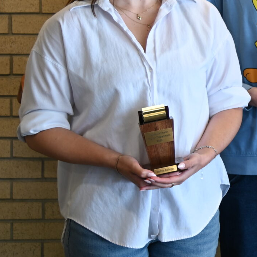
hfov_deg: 13.9
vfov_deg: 14.9
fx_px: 974
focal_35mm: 116
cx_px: 414
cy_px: 25
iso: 360
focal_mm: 38
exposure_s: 1/40
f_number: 4
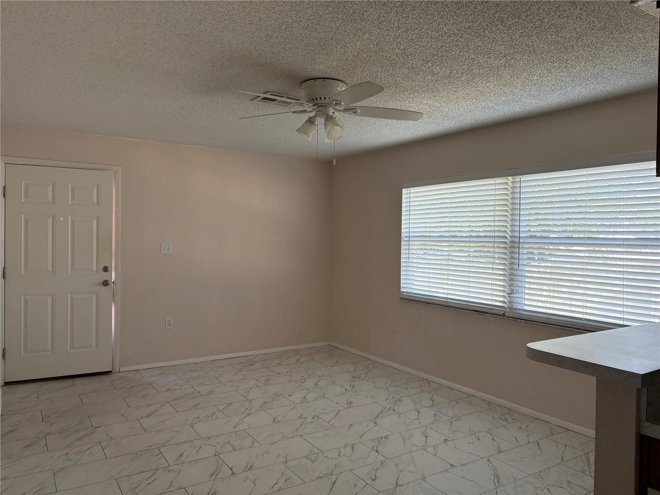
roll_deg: -0.6
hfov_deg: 67.3
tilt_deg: -1.0
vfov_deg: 53.1
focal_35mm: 26
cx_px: 330
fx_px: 496
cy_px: 248
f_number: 1.6
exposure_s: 1/104
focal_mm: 5.96
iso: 125
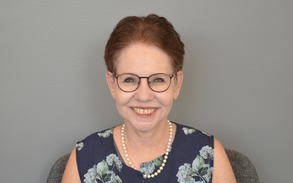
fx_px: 739
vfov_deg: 14.1
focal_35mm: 93
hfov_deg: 22.4
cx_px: 141
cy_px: 86
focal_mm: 55
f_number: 5.6
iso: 400
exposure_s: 1/25
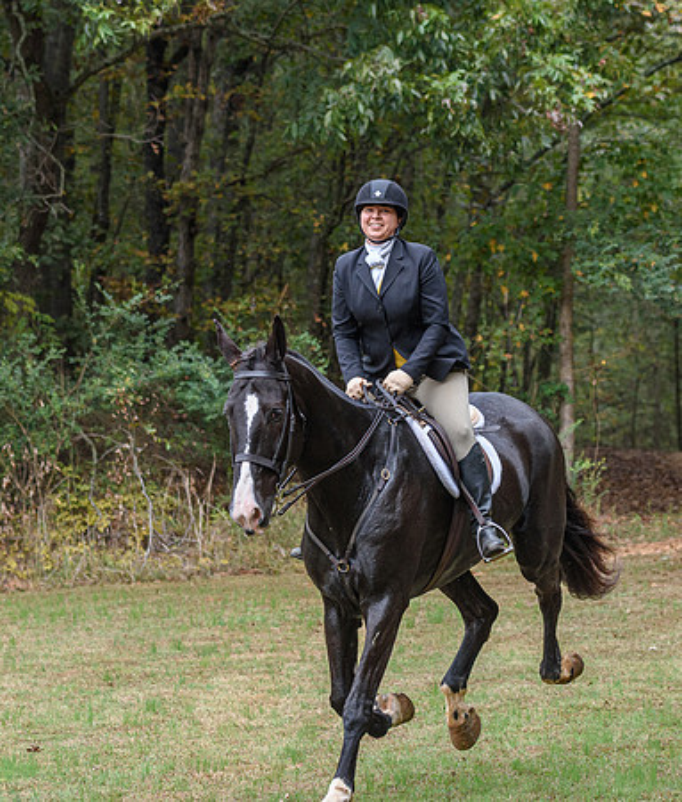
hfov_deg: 10.6
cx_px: 422
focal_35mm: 151
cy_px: 384
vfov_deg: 12.4
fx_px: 3676
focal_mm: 70
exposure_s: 1/1250
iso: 560
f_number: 4
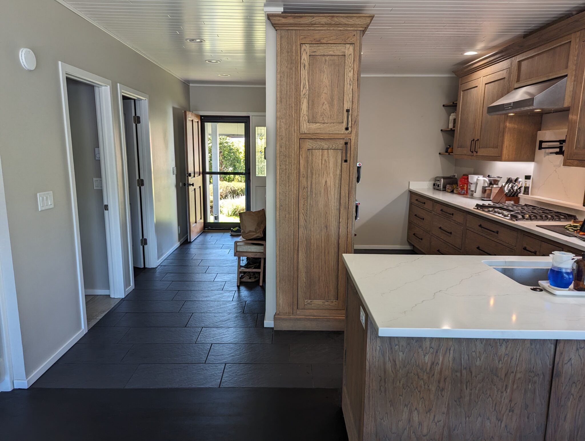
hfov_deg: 71.5
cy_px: 220
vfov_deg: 56.9
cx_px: 292
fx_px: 406
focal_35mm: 24
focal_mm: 6.81
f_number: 1.85
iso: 50
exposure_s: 1/128
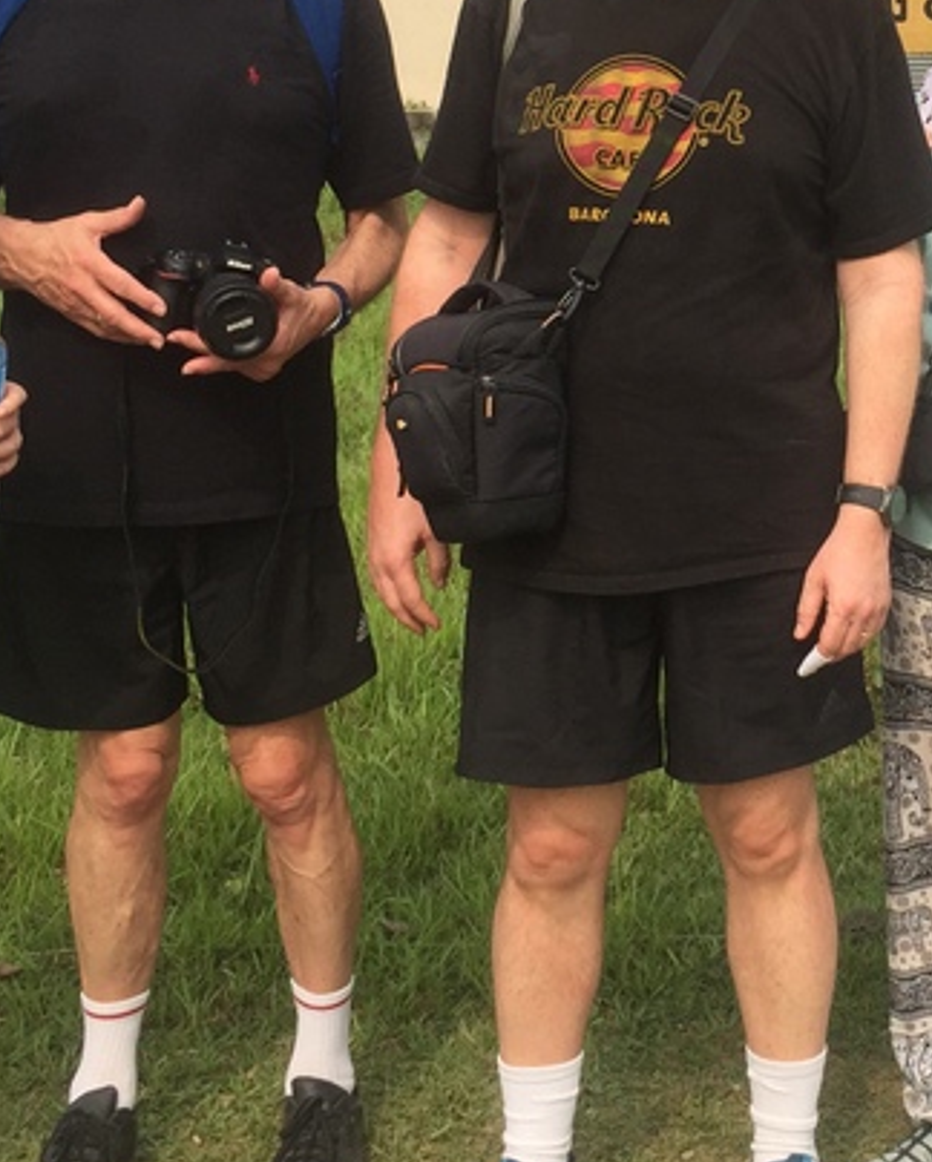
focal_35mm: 70
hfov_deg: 21.3
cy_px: 299
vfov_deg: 26.8
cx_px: 863
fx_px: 2410
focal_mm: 4.15
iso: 32
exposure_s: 1/1319
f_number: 2.2
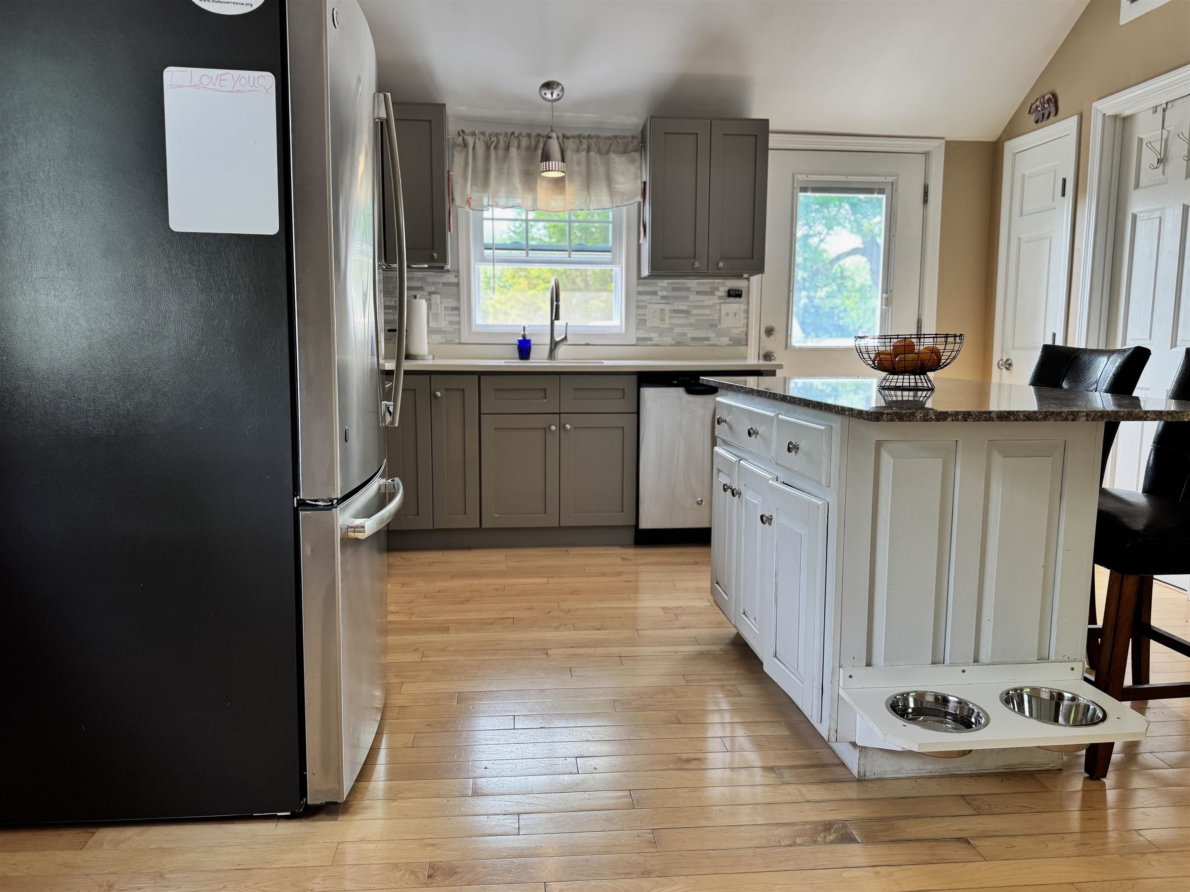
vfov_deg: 56.8
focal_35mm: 24
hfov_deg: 71.6
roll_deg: -0.2
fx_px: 825
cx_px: 595
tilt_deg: -7.8
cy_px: 446
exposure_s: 1/120
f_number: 1.78
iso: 100
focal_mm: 6.76
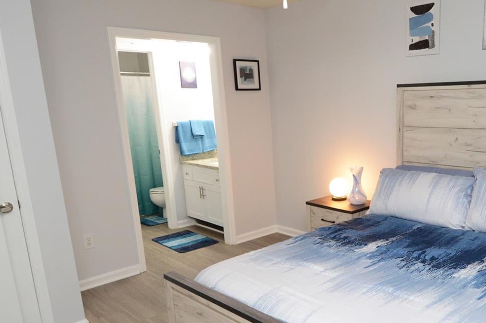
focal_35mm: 30
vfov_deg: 43.1
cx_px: 334
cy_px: 206
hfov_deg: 60.1
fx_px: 405
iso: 800
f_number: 4.5
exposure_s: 1/60
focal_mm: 12
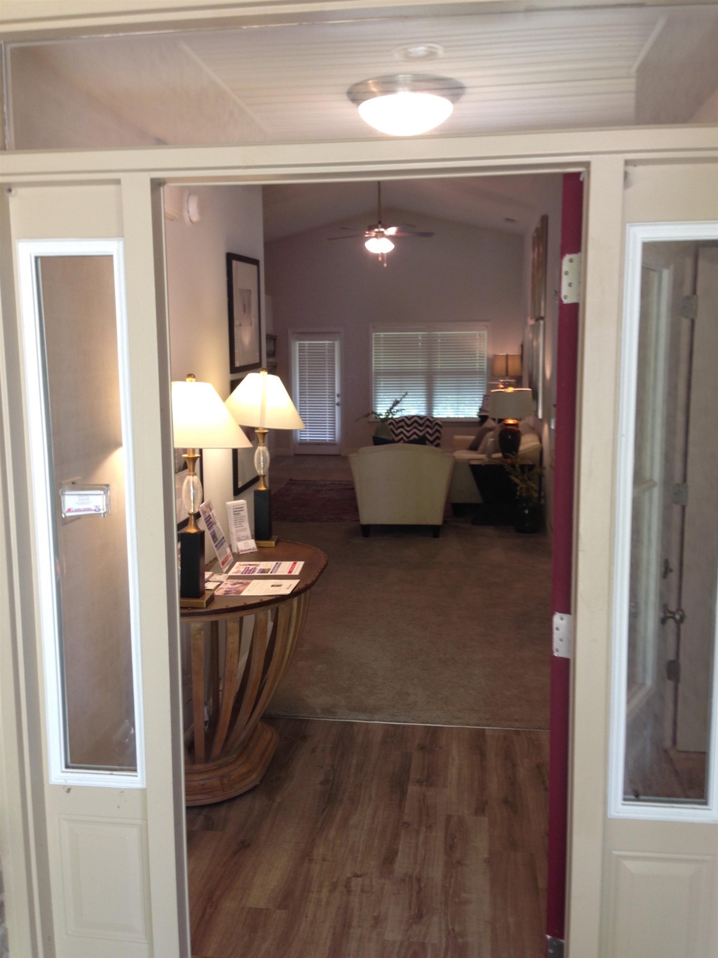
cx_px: 359
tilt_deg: -5.1
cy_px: 479
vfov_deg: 55.4
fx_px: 913
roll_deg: +0.9
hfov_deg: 42.9
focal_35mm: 33
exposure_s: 1/20
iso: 50
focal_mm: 4.12
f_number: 2.4
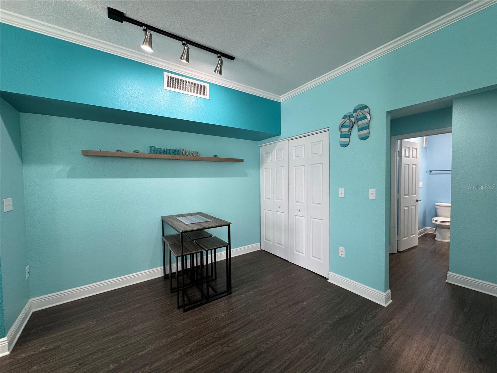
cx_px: 248
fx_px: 201
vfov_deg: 85.7
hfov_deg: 102.1
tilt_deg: -2.6
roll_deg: +0.9
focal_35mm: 14
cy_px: 186
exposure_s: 1/120
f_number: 2.2
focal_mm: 2.22
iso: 200
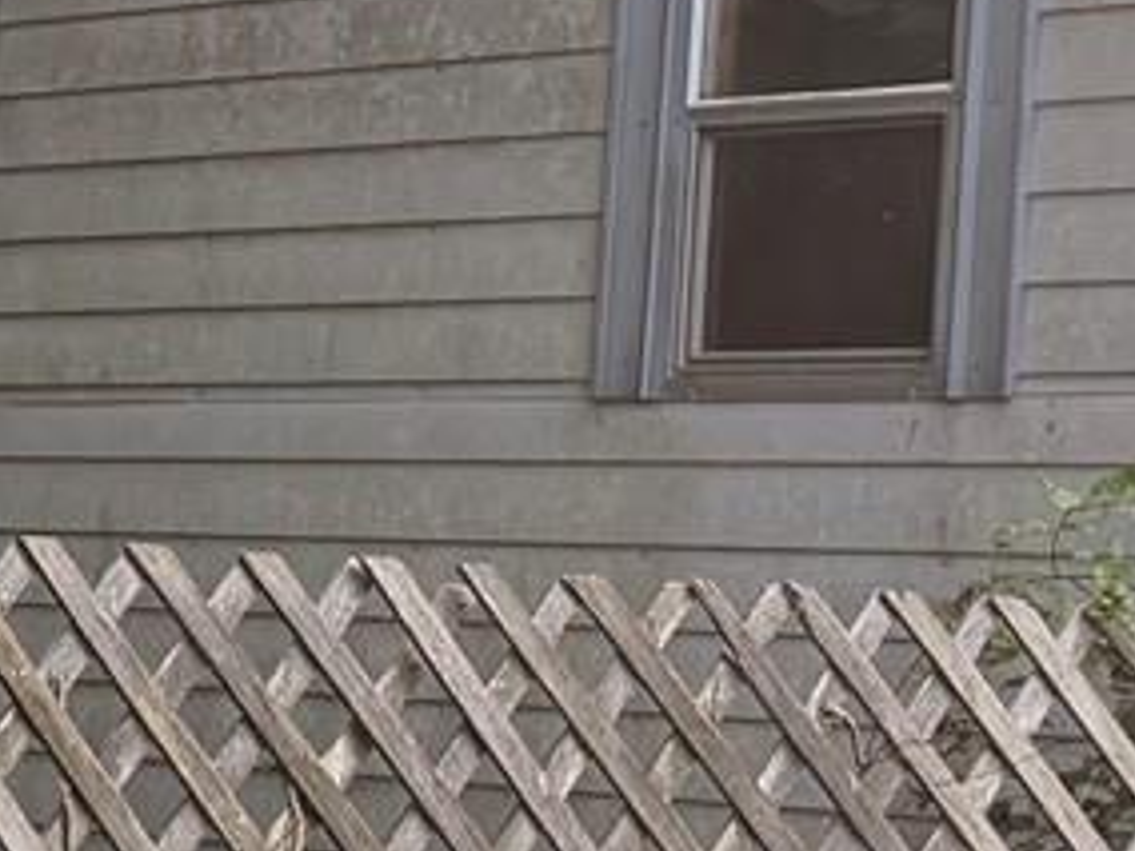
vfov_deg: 8.6
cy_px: 707
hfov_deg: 11.0
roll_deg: -2.3
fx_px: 5672
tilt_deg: -1.2
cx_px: -587
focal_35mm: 173
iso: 80
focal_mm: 6.76
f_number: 1.78
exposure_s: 1/305
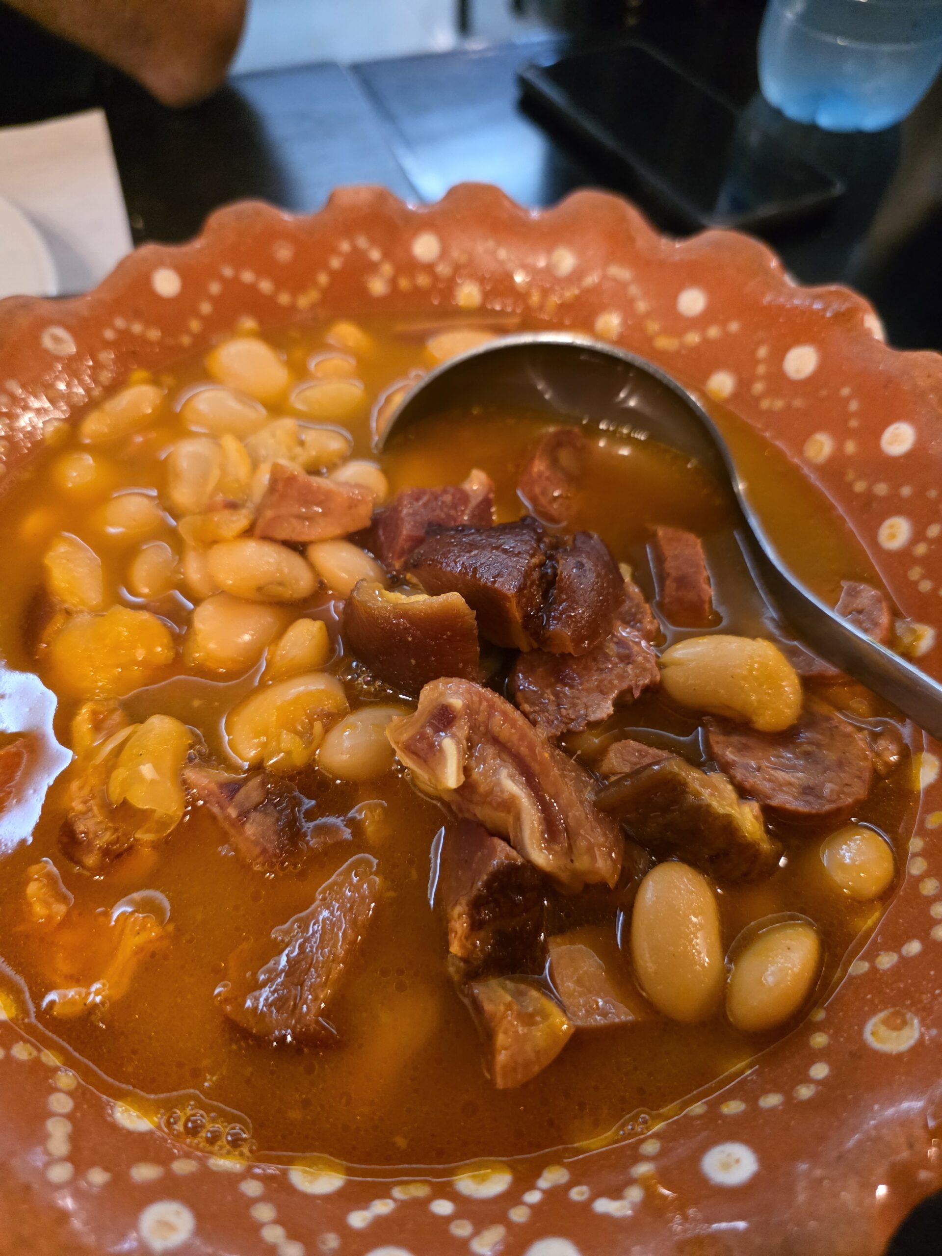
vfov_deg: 73.9
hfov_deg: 58.9
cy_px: 628
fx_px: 835
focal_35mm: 23
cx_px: 471
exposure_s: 1/100
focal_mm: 6.3
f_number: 1.7
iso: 1600
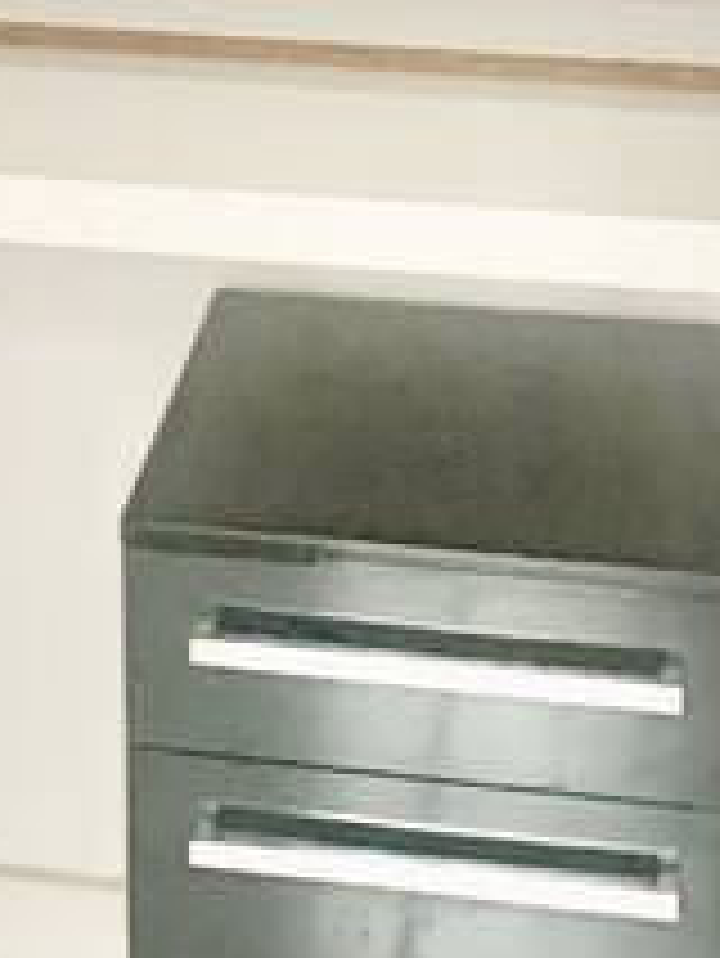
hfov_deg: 10.7
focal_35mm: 132
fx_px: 3657
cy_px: -450
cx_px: -508
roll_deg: +1.8
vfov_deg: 14.0
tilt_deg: -6.4
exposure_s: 1/36
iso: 400
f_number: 1.8
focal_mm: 4.25
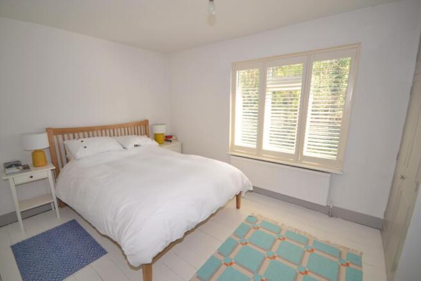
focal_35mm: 15
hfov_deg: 100.4
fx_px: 175
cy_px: 140
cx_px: 210
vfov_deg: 77.4
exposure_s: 1/100
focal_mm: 10
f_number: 5
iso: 400
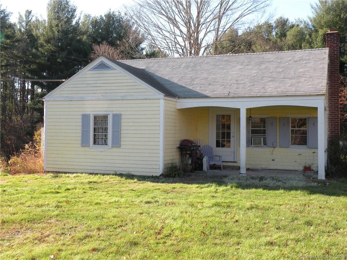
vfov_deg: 34.3
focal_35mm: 42
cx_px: 174
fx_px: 421
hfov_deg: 44.8
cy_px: 130
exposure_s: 1/115
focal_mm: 7.4
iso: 64
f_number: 4.5
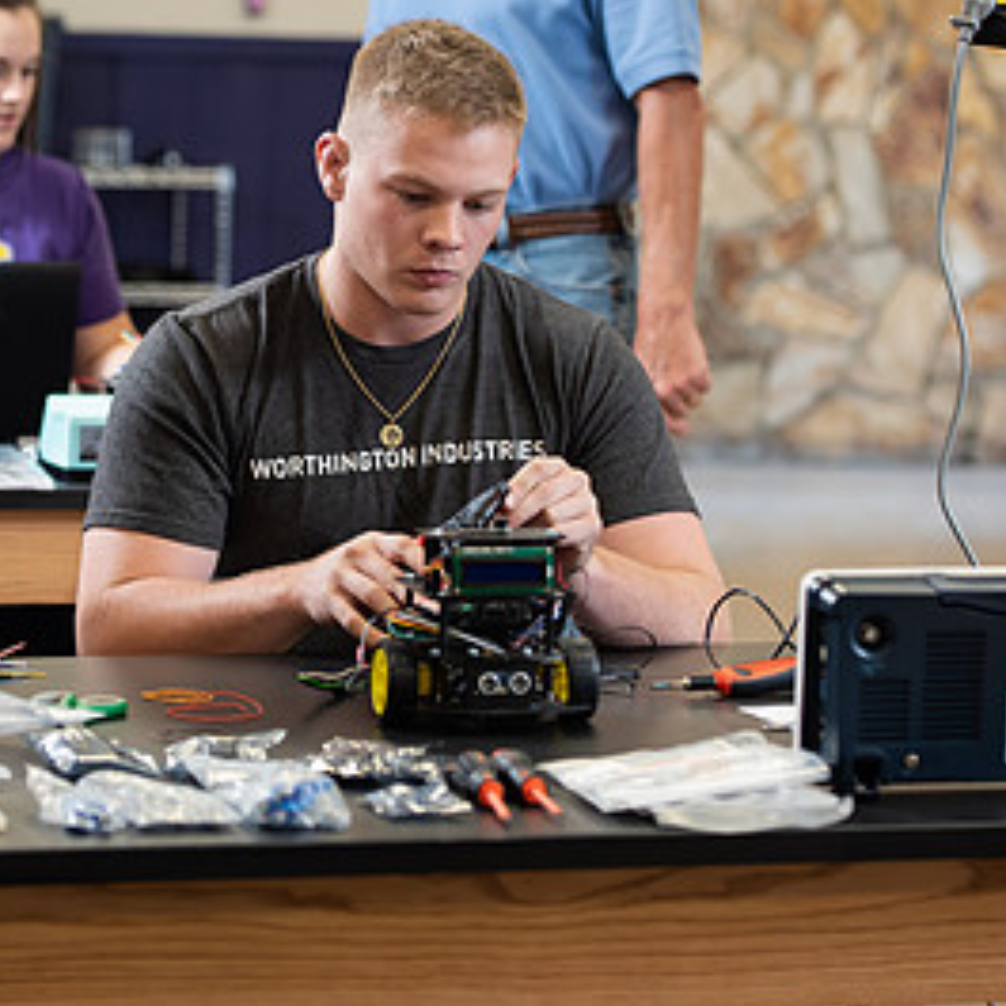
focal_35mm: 158
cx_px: 235
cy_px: 290
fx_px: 5195
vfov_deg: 11.0
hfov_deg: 11.0
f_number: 4
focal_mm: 85
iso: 1000
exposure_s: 1/200
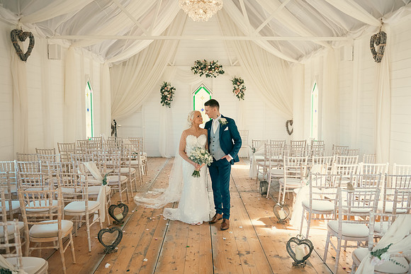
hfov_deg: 60.3
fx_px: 354
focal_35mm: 31
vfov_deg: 42.3
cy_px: 137
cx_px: 206
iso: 400
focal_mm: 31
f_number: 3.5
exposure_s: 1/200
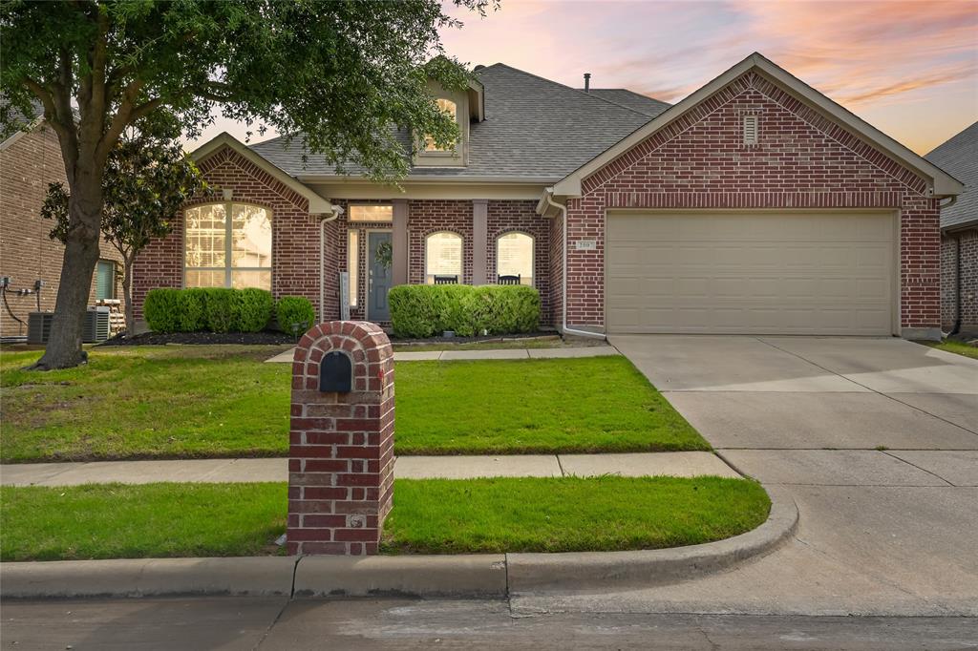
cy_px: 326
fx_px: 788
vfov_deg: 44.9
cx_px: 489
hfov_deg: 63.7
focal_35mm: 29
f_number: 9
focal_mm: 19.8
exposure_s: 1/20
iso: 100
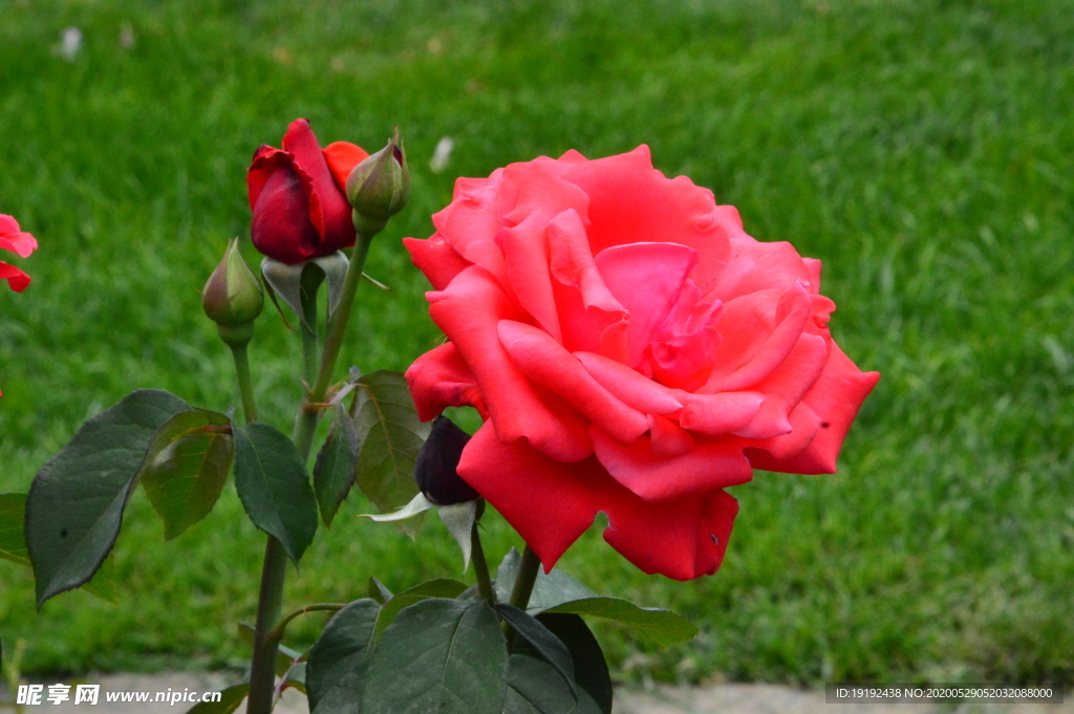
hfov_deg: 12.5
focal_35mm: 165
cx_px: 537
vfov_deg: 8.3
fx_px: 4918
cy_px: 357
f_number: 32
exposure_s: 1/250
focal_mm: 110
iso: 3200
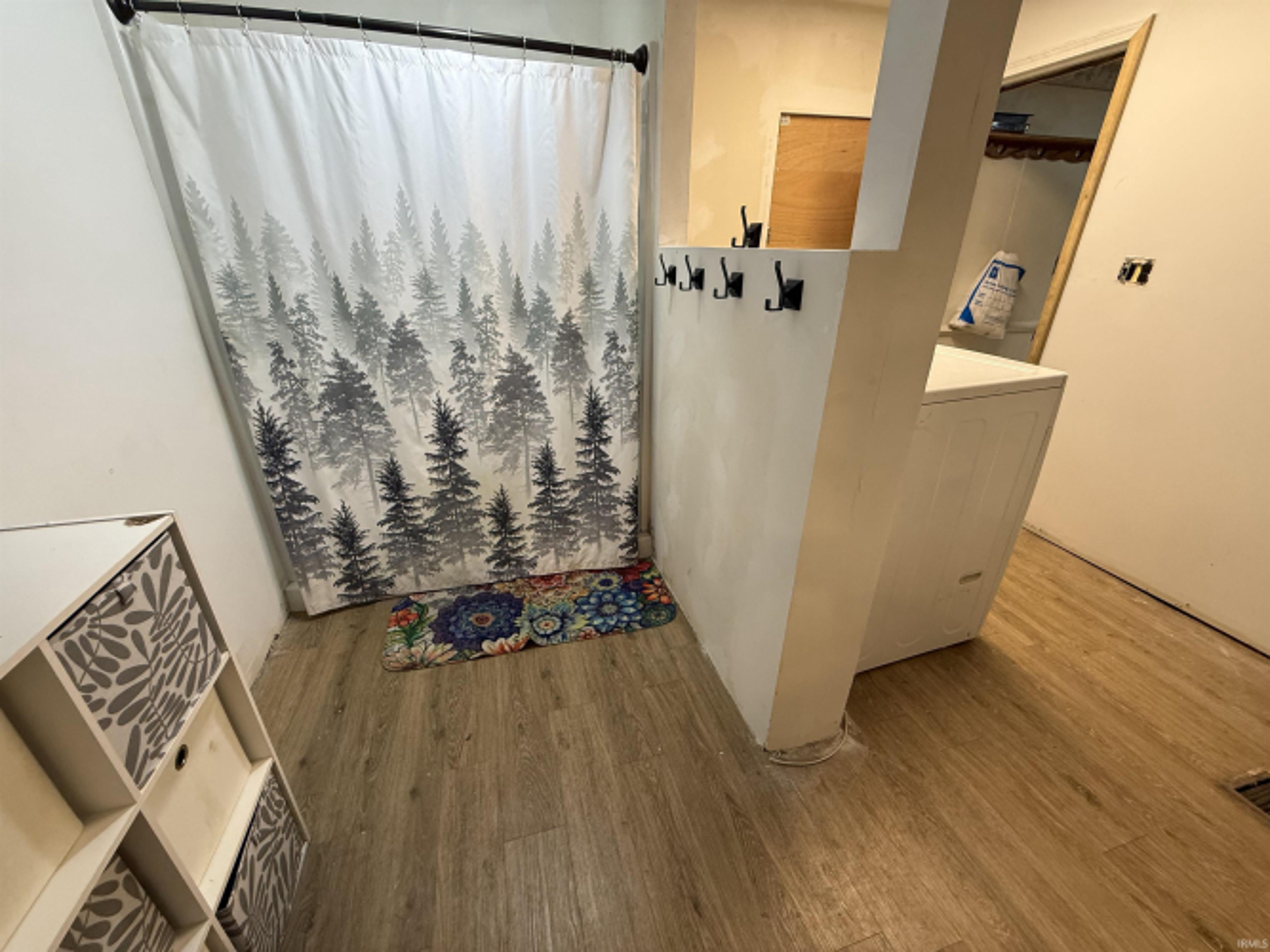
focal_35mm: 14
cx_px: 635
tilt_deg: -24.3
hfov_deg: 102.1
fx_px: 514
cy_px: 476
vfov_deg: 85.7
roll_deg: -0.2
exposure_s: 1/60
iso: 200
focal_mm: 2.22
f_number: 2.2
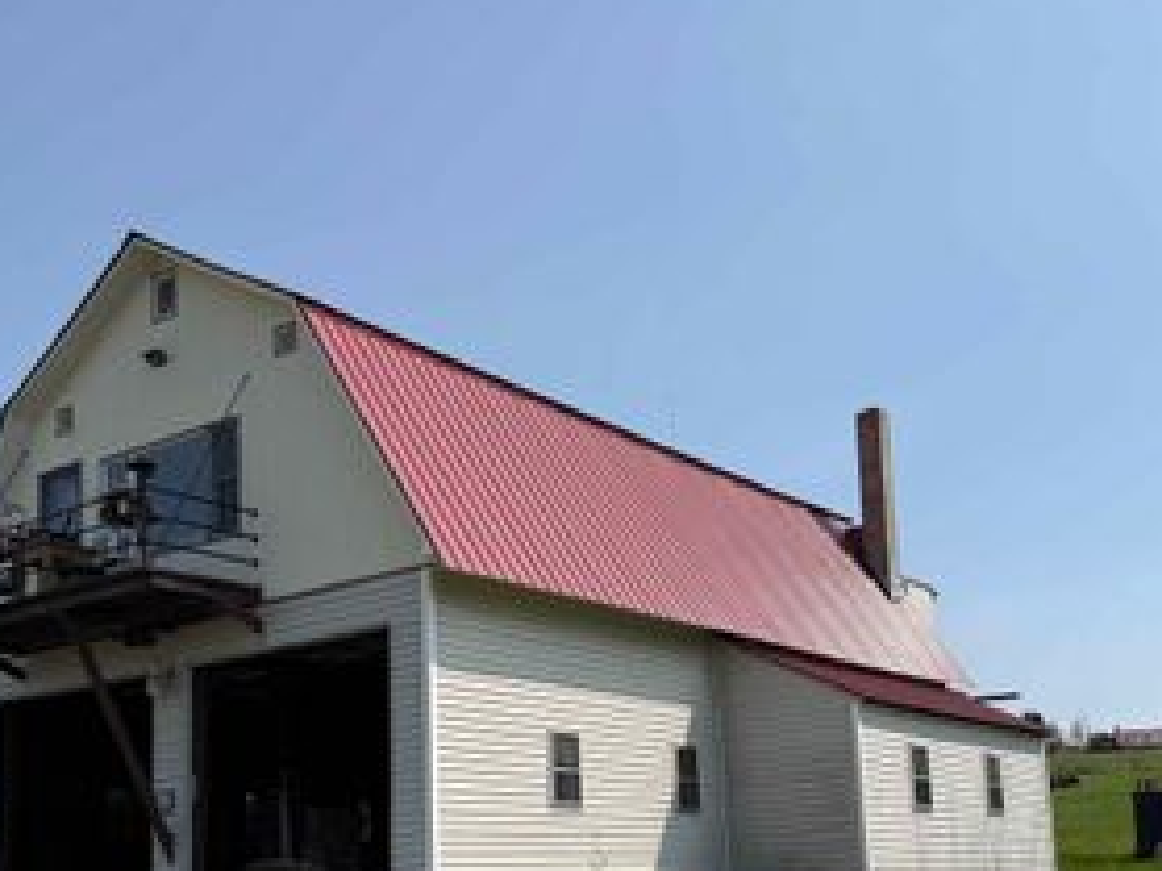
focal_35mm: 43
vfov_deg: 32.7
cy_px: 690
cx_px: 487
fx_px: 1443
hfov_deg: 43.7
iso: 80
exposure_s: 1/6173
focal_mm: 6.76
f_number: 1.78
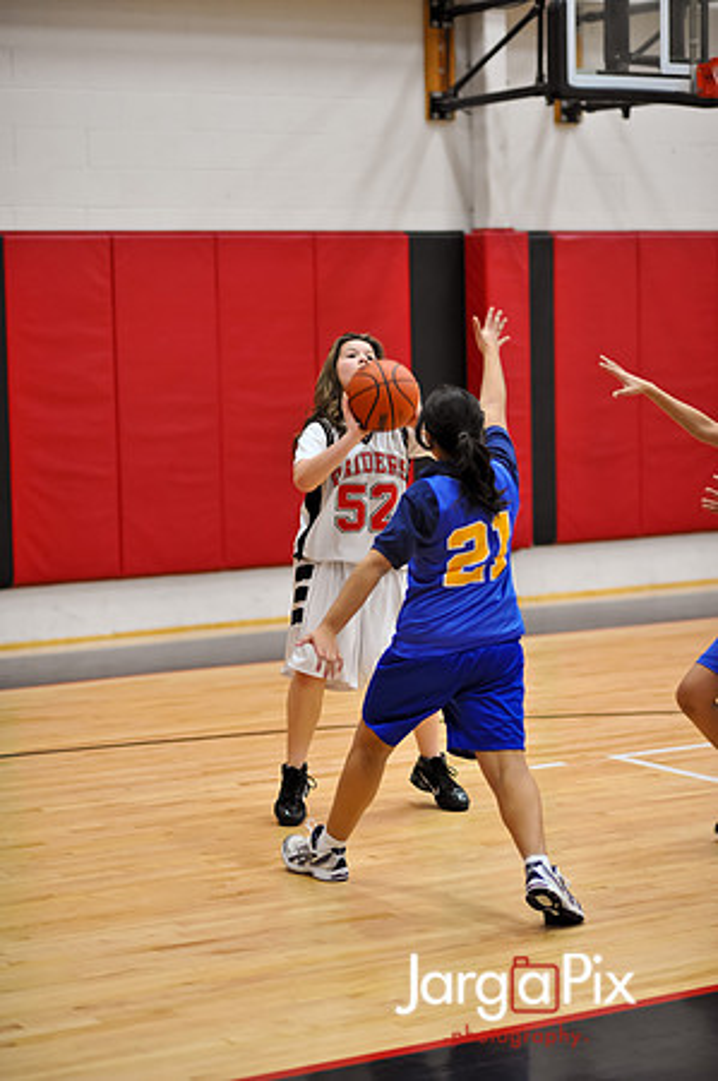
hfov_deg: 16.0
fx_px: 2549
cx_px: 359
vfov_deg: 23.9
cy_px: 540
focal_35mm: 85
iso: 1600
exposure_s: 1/500
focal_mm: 85
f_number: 2
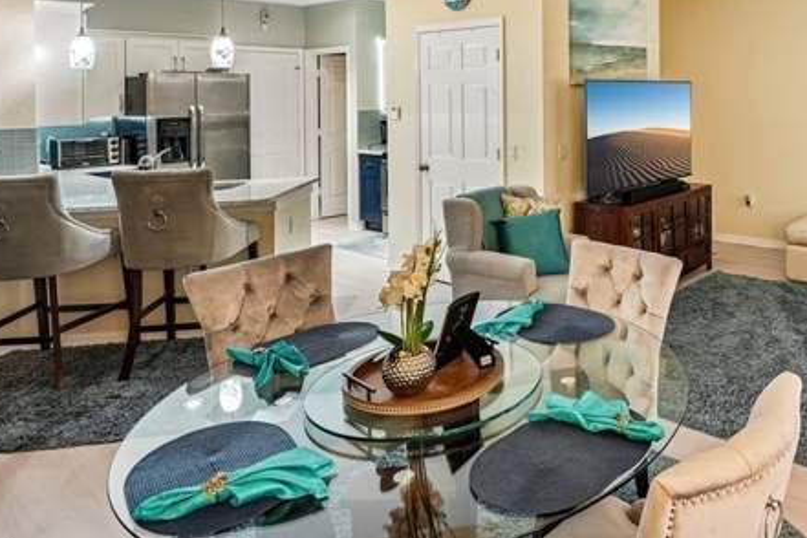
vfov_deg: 42.4
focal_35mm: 29
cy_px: 88
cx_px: 617
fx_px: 650
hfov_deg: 59.8
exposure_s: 1/8
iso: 400
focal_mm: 16
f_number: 8
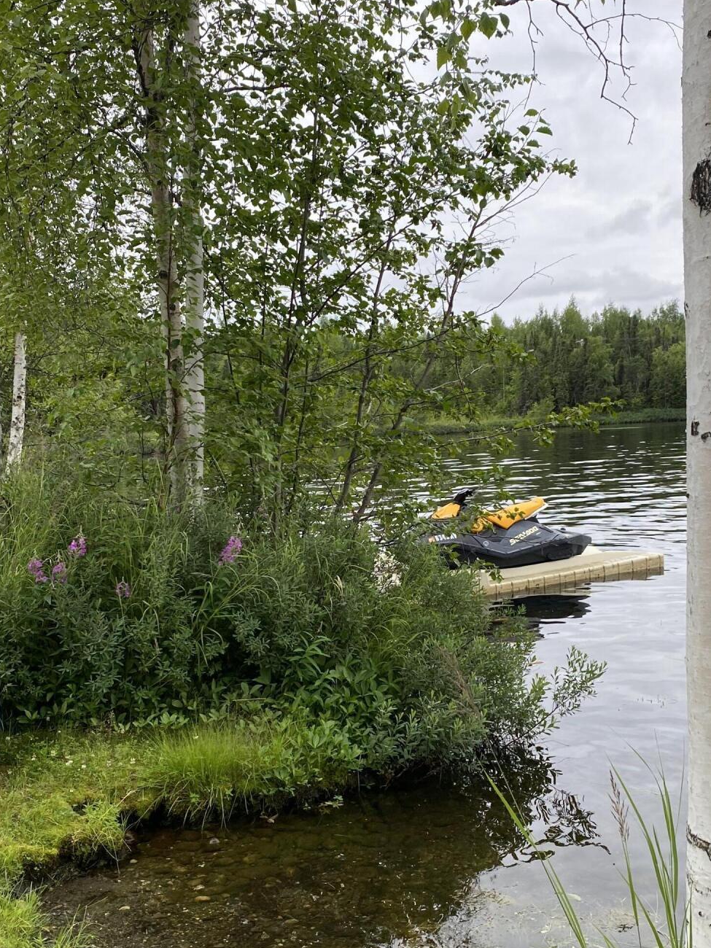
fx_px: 1095
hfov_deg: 35.9
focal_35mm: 40
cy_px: 548
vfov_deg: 46.6
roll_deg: +2.5
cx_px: 392
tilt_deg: -5.6
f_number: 1.8
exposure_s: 1/502
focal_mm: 4.25
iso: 32
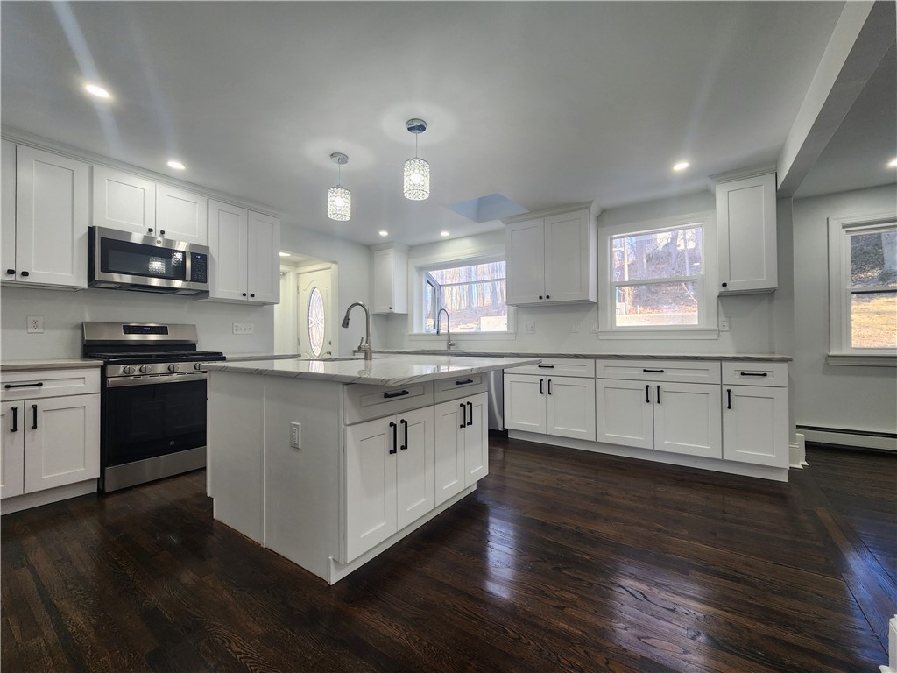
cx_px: 448
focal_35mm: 13
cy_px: 336
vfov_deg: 89.9
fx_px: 337
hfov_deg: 106.2
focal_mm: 2.2
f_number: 2.2
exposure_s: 1/60
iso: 100
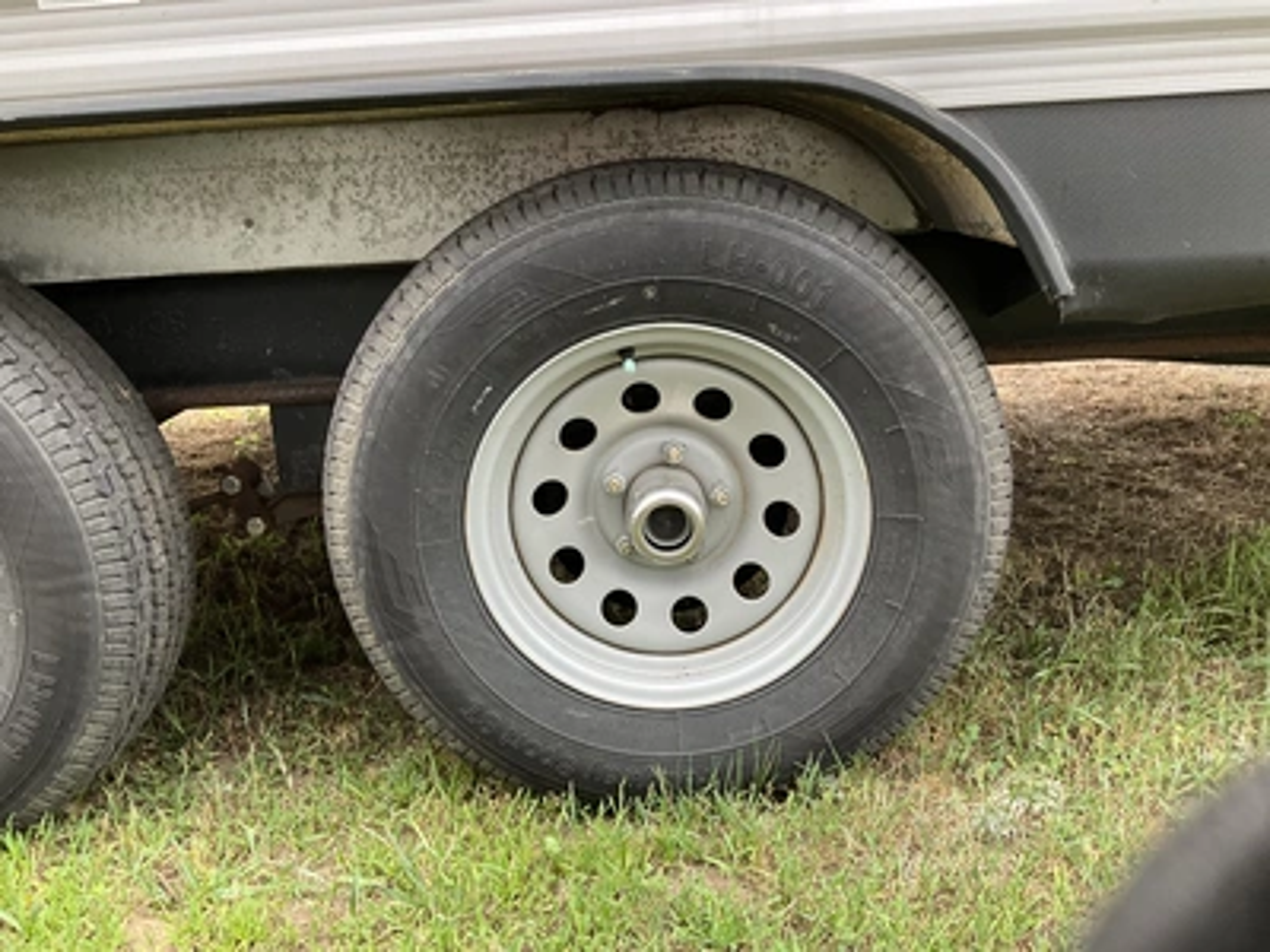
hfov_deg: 61.7
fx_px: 1064
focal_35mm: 29
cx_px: 635
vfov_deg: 48.2
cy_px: 476
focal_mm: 3
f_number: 1.8
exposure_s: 1/89
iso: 64
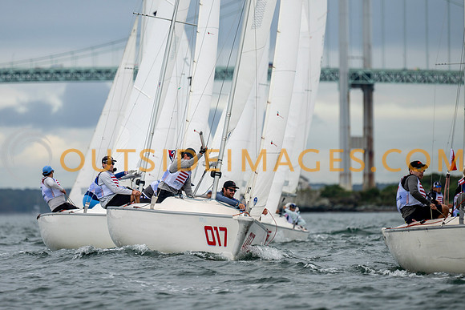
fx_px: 4834
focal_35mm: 374
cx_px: 181
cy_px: 157
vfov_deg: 3.7
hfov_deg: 5.5
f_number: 4
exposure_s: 1/1250
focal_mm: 300
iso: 125
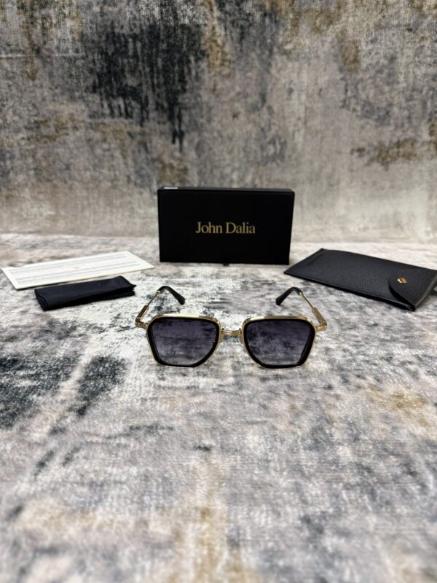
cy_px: 292
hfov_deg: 56.8
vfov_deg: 71.6
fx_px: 404
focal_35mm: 24
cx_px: 218
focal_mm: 6.76
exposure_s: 1/50
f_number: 1.78
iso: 160
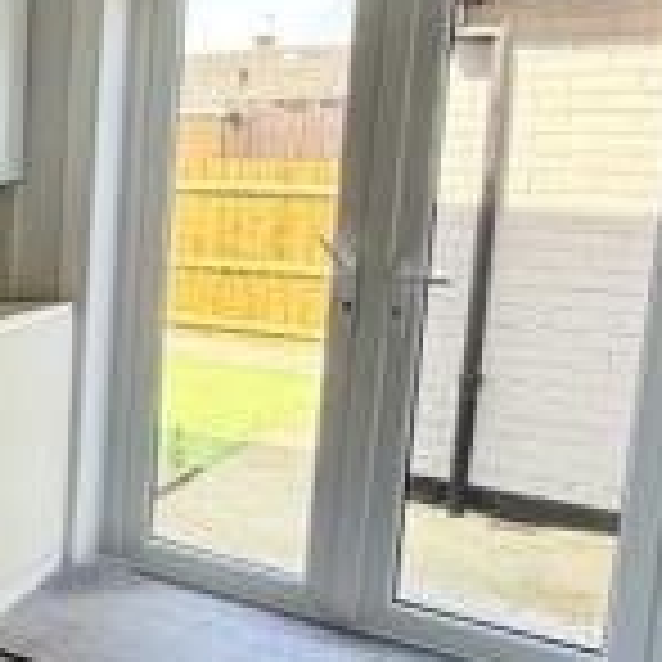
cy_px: 277
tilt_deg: -6.6
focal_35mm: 49
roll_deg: -0.2
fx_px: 1060
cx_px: -277
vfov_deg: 34.6
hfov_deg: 26.9
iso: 125
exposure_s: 1/121
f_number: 2.2
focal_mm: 2.22
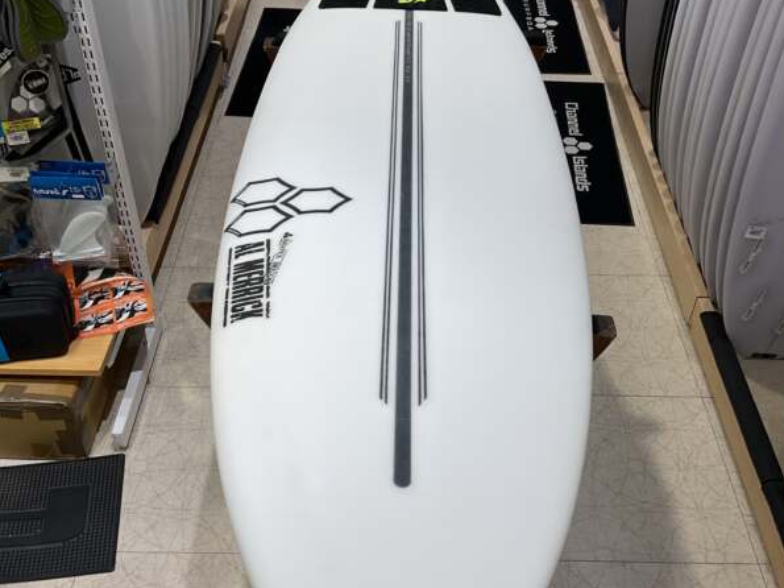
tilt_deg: -42.6
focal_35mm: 39
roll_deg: +0.1
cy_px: 318
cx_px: 394
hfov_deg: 47.9
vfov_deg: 36.8
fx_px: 883
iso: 16
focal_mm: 3
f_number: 1.8
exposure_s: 1/120
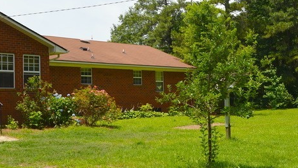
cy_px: 76
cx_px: 126
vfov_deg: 21.4
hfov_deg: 37.1
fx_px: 442
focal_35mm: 56
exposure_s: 1/200
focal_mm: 26
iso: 100
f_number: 9
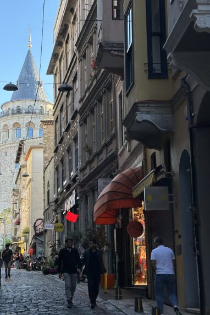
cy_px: 158
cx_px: 62
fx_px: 585
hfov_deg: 20.2
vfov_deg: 30.1
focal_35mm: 67
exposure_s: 1/538
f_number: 1.78
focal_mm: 6.86
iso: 64
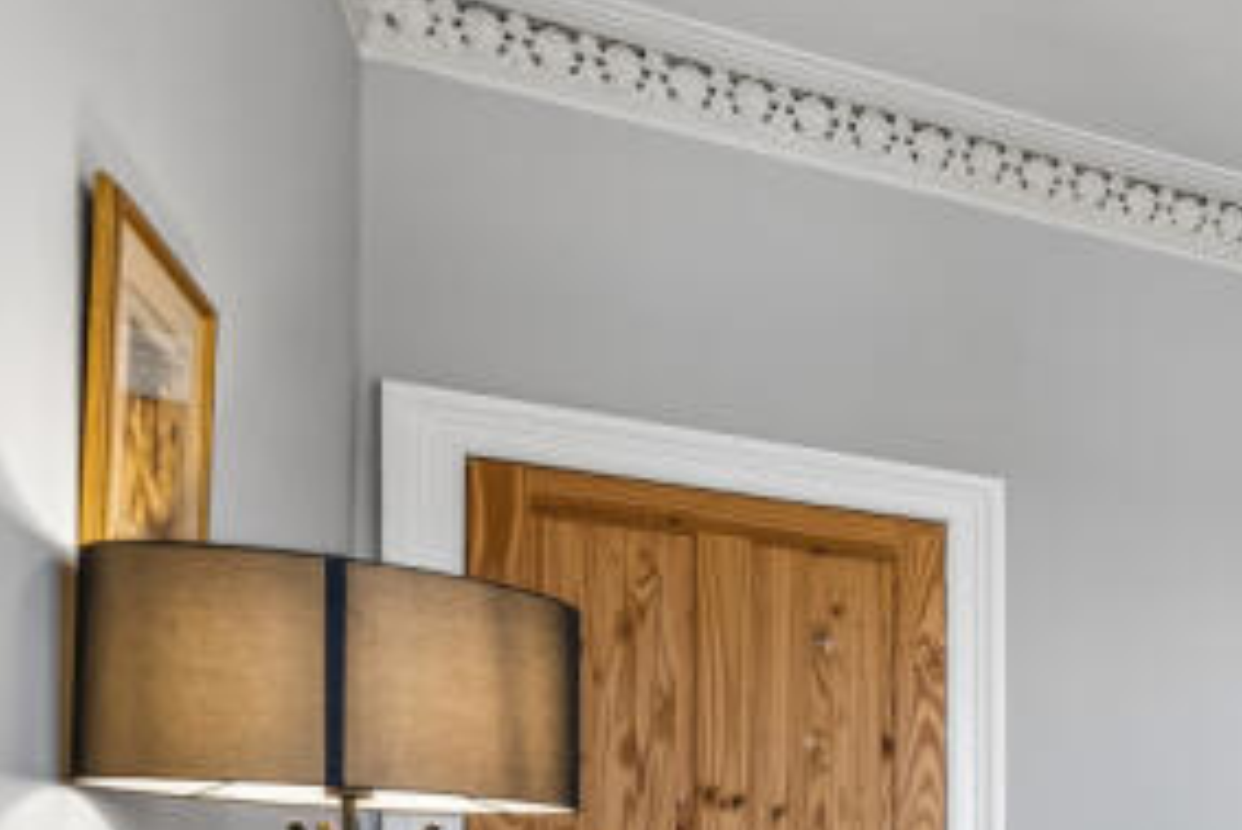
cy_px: 986
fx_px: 1622
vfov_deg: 25.8
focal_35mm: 47
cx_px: 1962
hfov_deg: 26.5
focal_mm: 13
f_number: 3.2
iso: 250
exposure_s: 1/40
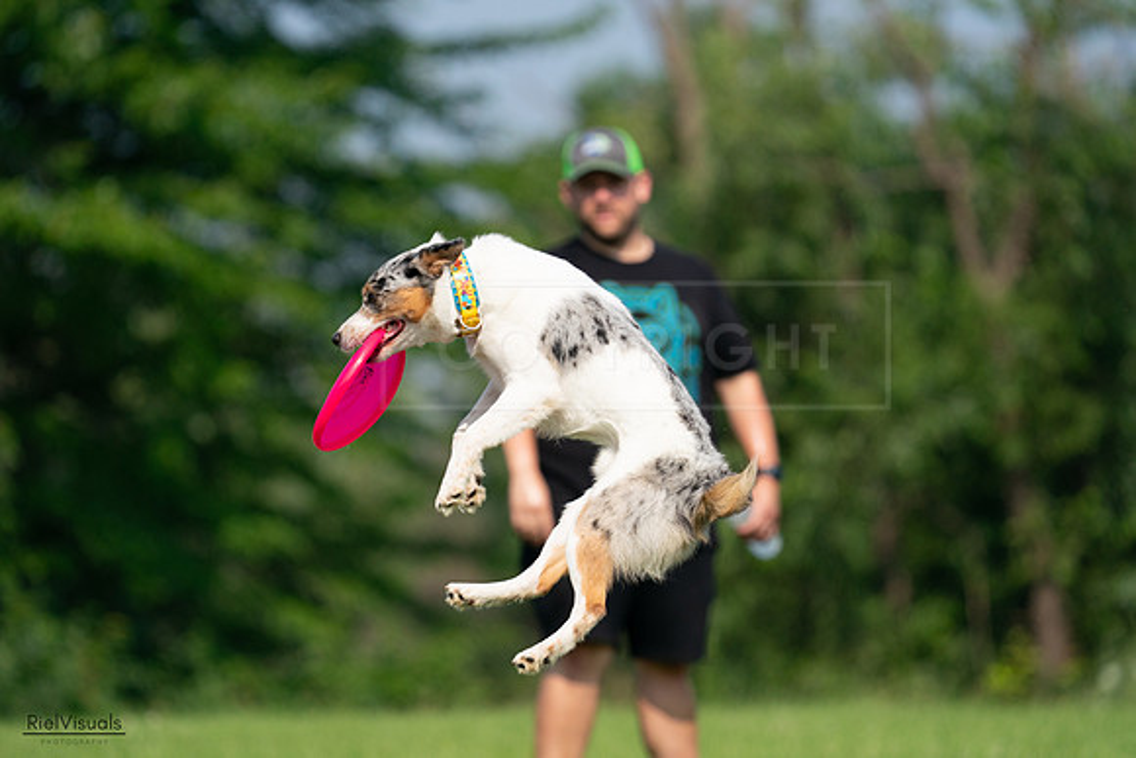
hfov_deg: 5.1
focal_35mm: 407
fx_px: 12846
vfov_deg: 3.4
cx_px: 568
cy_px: 379
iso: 800
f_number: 6.3
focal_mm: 407
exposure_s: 1/4000
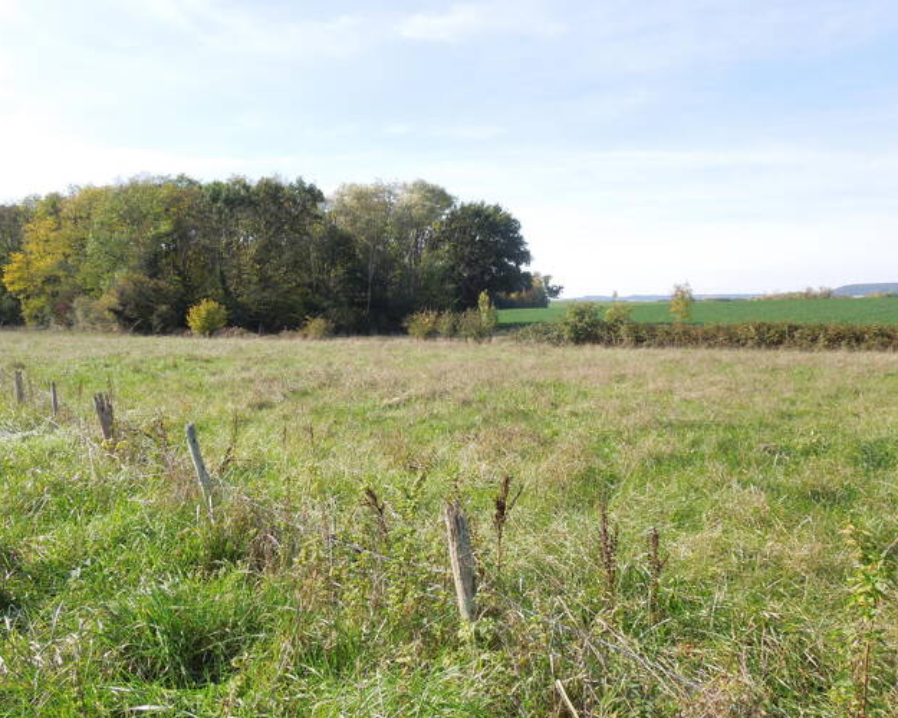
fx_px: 797
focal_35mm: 30
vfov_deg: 48.4
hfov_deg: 58.5
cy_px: 391
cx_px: 382
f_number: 3.3
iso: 100
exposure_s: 1/500
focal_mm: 4.5
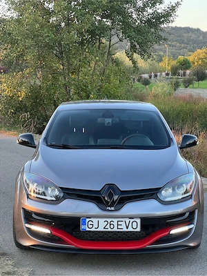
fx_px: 614
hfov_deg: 19.1
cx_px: 104
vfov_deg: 25.3
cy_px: 138
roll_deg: -0.5
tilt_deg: -5.8
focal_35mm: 77
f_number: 2.8
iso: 160
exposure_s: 1/99
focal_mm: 9
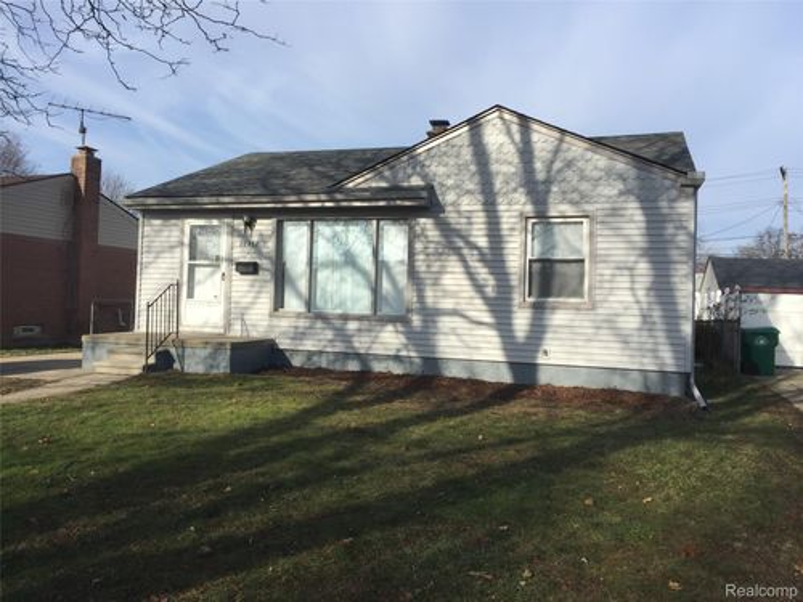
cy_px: 301
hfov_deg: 61.7
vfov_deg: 48.2
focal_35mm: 29
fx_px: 673
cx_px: 402
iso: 32
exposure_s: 1/1647
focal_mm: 4.15
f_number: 2.2
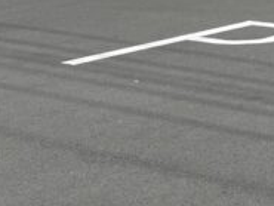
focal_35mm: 150
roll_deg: +0.6
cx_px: 275
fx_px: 1188
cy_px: -360
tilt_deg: +10.5
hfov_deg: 13.0
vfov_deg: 8.6
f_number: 1.6
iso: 32
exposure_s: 1/4132
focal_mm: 4.2
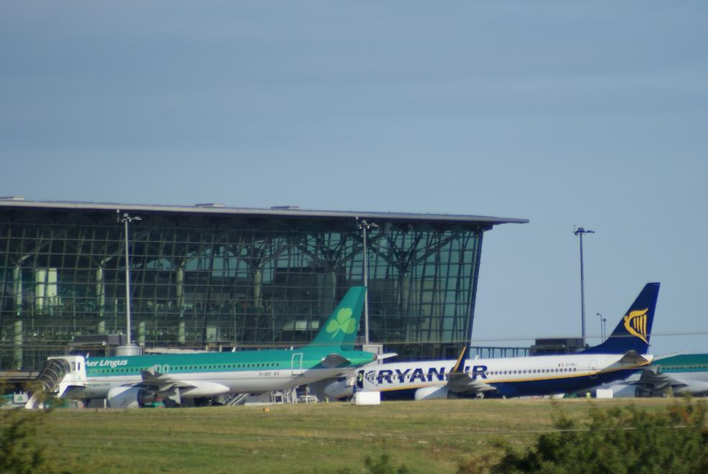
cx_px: 437
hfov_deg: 4.2
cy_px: 222
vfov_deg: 2.8
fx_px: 9589
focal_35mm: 487
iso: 100
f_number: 7.1
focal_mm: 250
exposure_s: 1/500
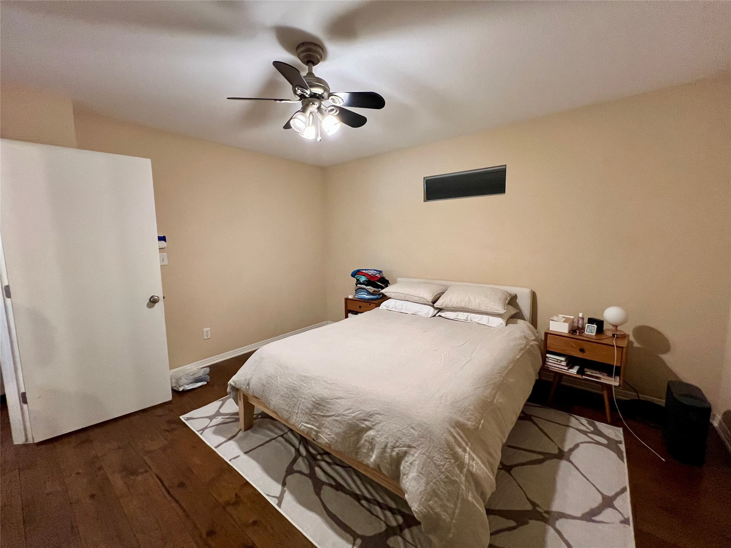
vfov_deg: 89.9
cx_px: 366
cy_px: 274
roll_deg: +1.5
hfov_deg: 106.2
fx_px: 275
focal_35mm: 13
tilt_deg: -6.9
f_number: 1.8
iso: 400
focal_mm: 1.57
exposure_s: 1/60
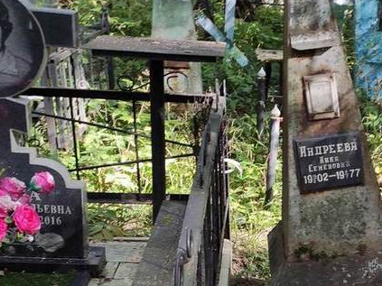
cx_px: 349
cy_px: 263
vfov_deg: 22.6
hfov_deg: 29.4
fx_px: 695
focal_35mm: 63
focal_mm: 4.77
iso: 126
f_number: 1.75
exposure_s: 1/120
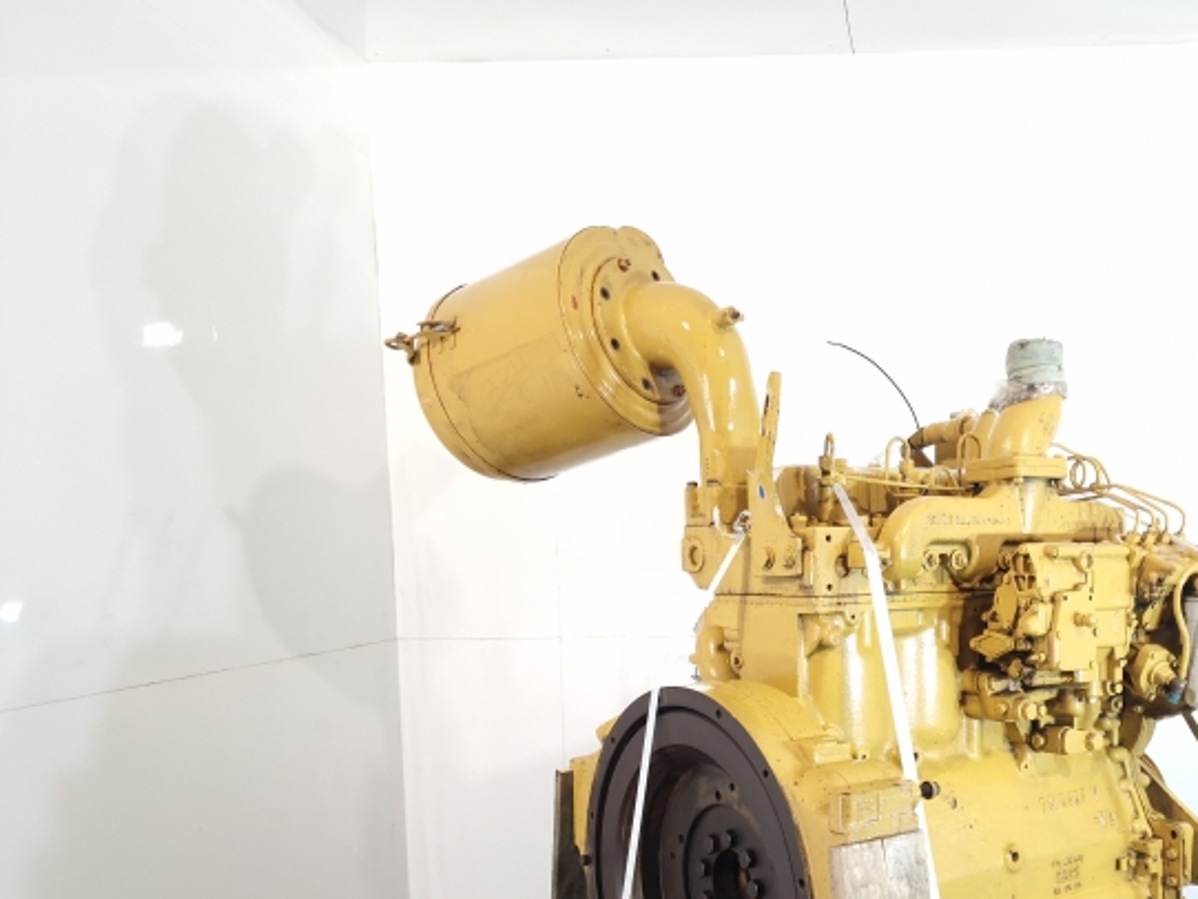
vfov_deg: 41.0
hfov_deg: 51.9
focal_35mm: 34
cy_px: 636
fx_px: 1177
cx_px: 884
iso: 80
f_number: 1.8
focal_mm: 6.4
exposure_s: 1/50
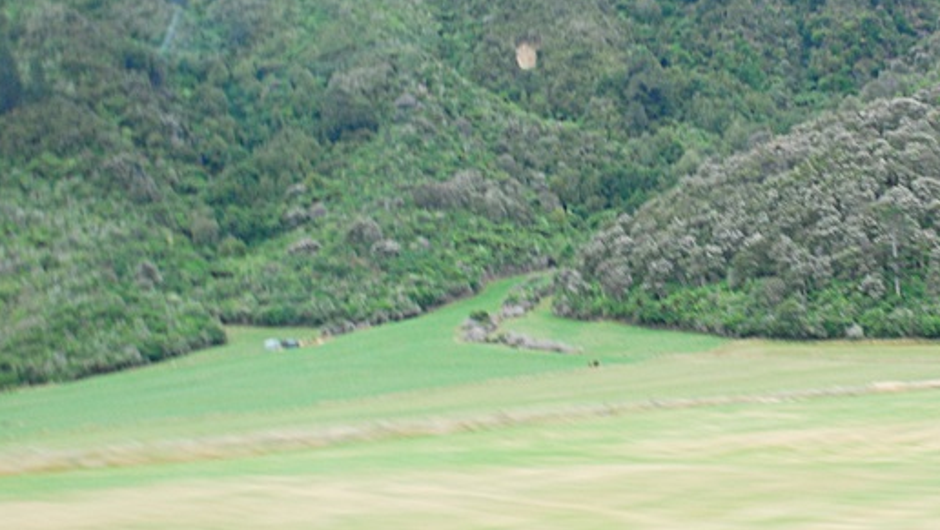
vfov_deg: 15.5
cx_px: 661
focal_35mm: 78
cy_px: 206
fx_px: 1945
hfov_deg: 26.9
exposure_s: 1/30
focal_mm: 32
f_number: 4.2
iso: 450
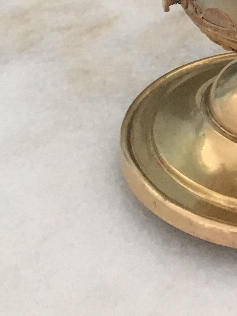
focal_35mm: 93
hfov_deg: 15.3
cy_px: -149
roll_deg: -0.4
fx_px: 849
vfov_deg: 18.8
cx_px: 283
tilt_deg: -19.8
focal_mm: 4.15
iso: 250
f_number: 2.2
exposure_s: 1/17
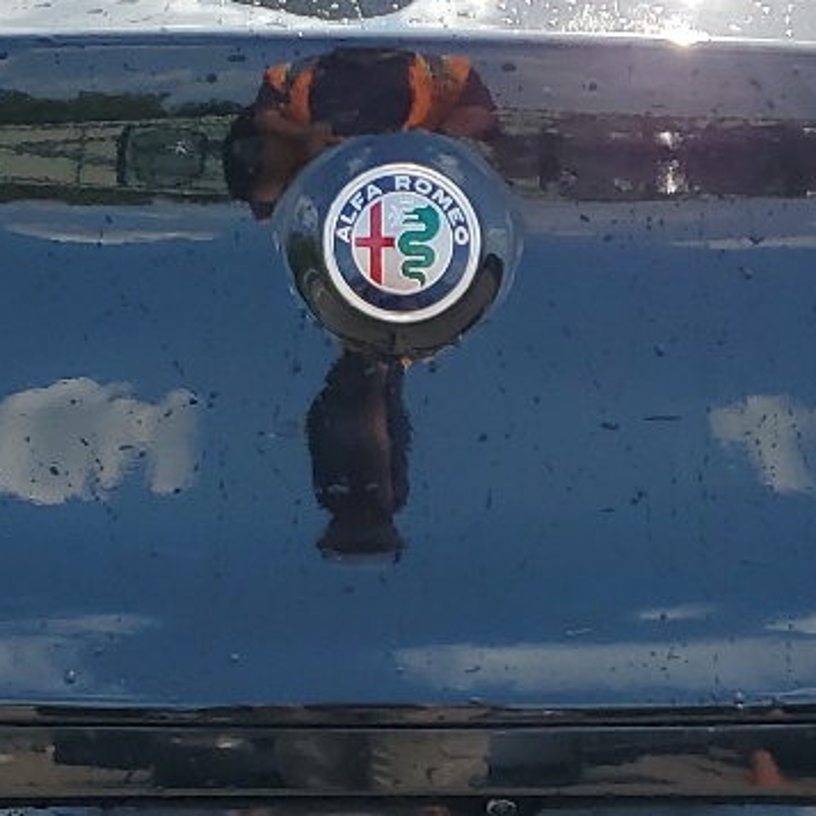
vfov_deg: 16.8
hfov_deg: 16.9
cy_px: 578
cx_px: 395
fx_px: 2747
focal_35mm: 103
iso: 50
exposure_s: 1/2000
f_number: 1.5
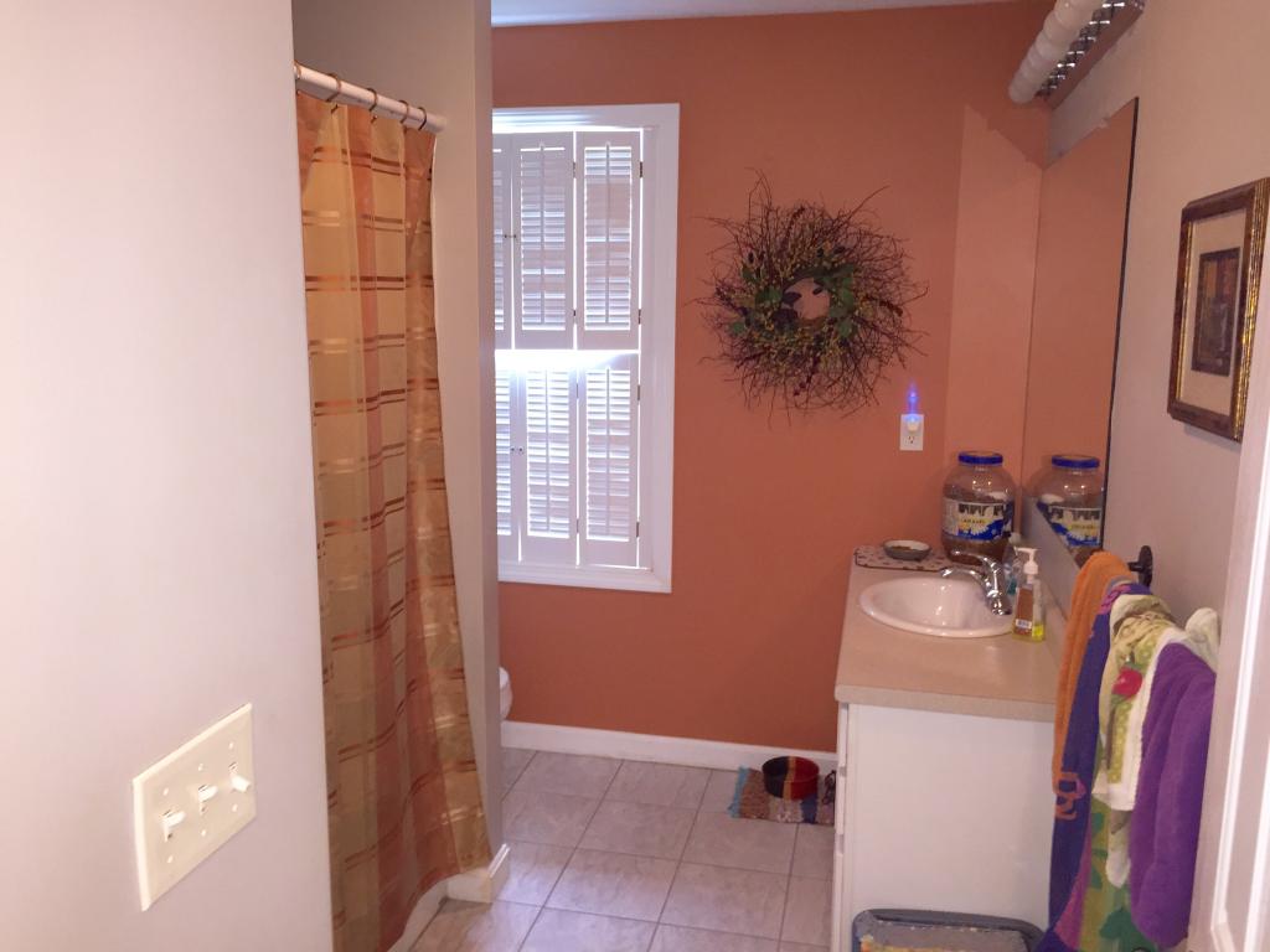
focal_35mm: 29
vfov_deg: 48.2
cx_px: 635
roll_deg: -0.5
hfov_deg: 61.7
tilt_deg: -8.9
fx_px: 1064
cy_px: 476
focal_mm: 4.15
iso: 100
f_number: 2.2
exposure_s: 1/17
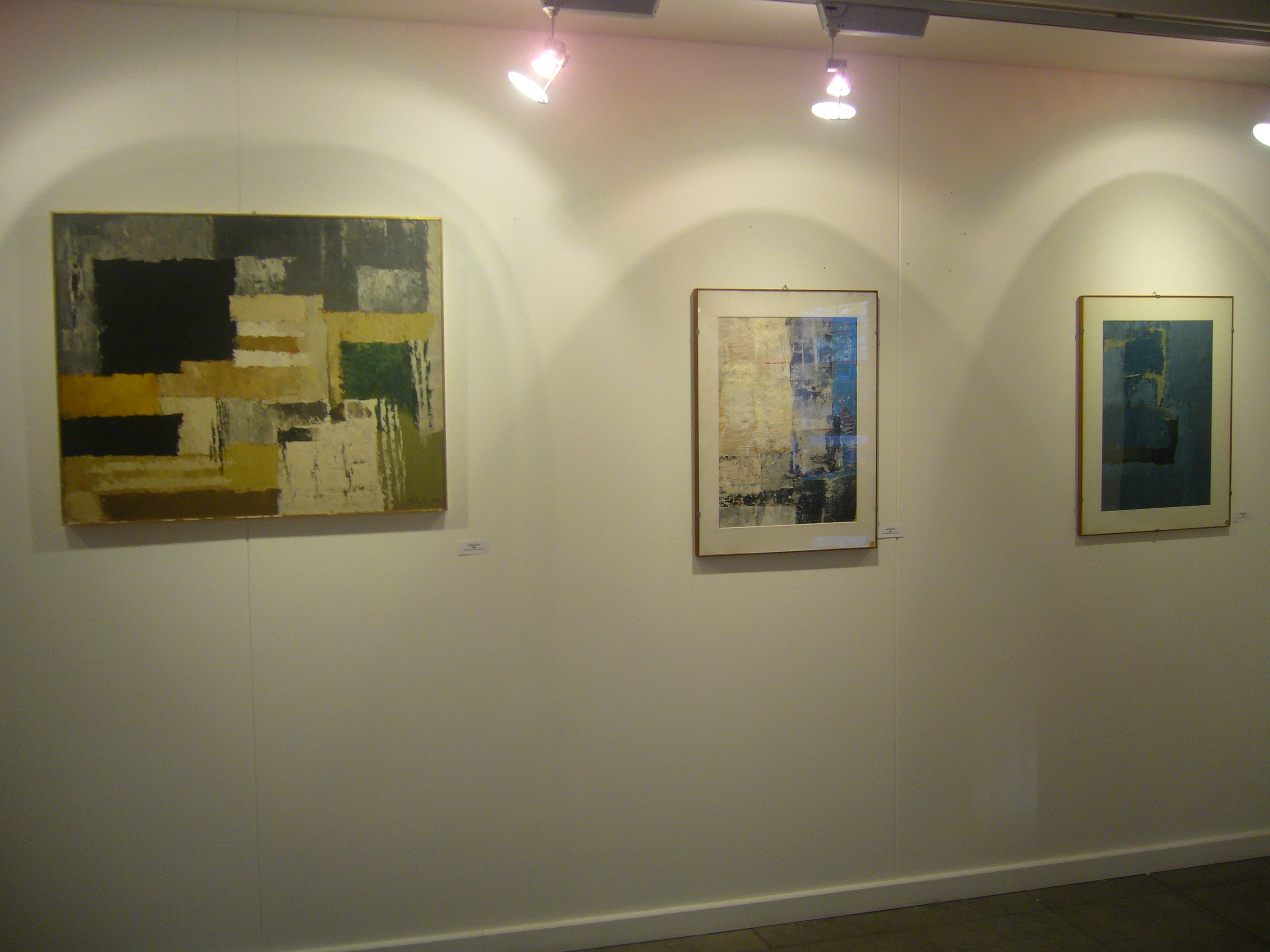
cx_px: 635
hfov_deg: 52.6
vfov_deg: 40.7
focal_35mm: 35
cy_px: 476
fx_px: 1284
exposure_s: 1/20
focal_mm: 5.8
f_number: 2.8
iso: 100
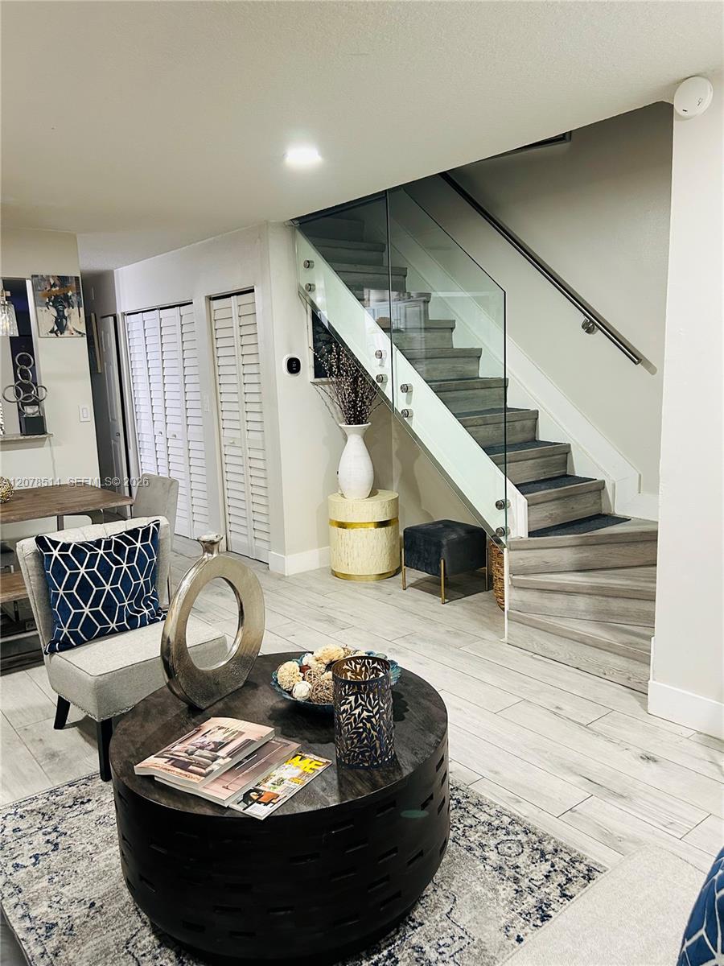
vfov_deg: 67.3
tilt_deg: -10.0
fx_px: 725
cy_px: 483
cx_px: 362
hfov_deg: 53.1
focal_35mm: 26
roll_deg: +2.2
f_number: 1.5
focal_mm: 5.7
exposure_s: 1/60
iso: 250
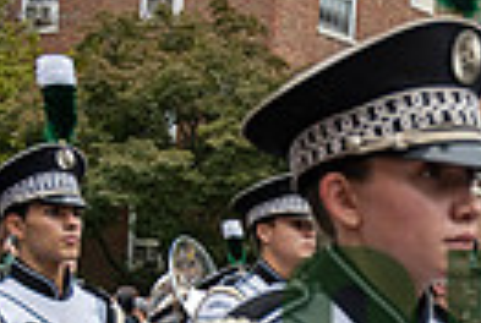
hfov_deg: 18.4
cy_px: 420
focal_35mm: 106
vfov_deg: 12.6
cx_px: 558
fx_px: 1420
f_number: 4
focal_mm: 24
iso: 640
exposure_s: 1/1600
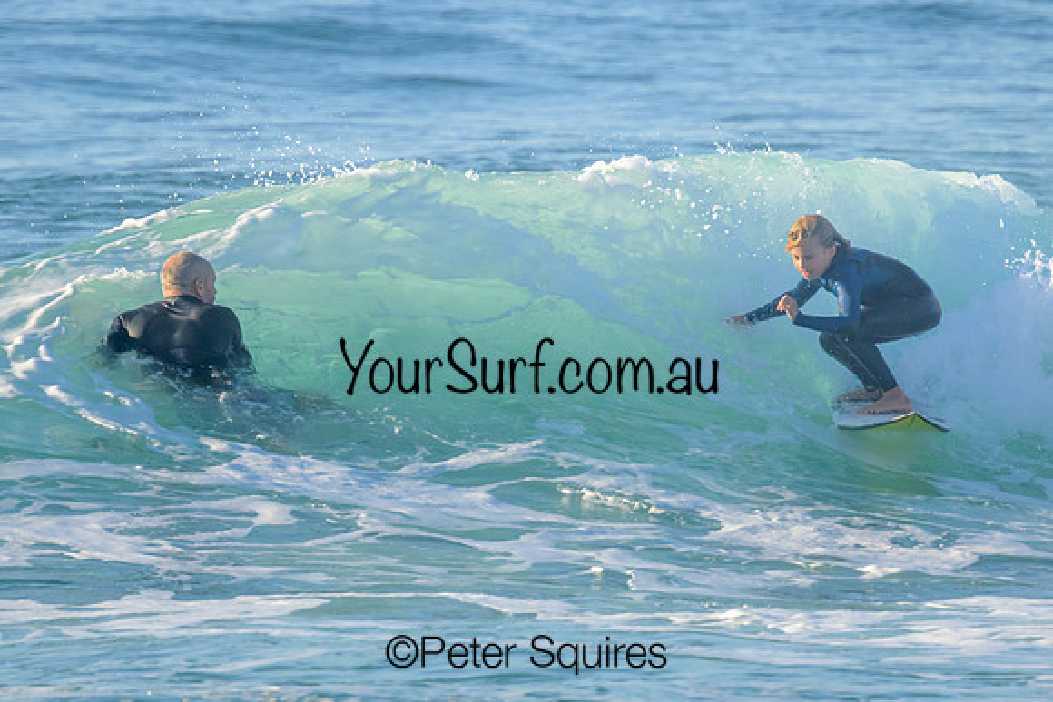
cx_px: 588
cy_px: 287
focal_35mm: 945
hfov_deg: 2.2
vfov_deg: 1.5
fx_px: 27651
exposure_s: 1/2000
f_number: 11
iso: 1250
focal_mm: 800
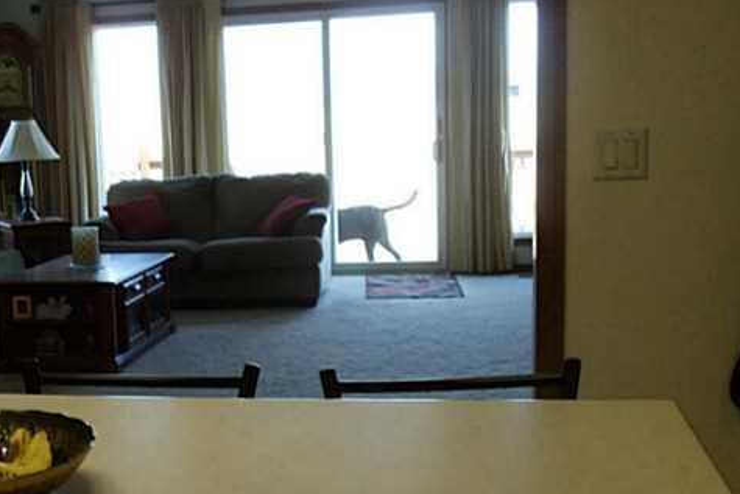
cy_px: 288
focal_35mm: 77
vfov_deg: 17.7
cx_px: 170
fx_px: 1583
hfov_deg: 25.9
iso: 400
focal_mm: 6
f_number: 3.5
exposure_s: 1/100
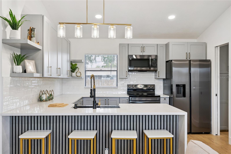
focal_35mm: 31
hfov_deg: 60.3
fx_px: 199
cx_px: 116
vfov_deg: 42.4
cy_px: 77
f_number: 9
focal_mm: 31
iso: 640
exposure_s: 1/50
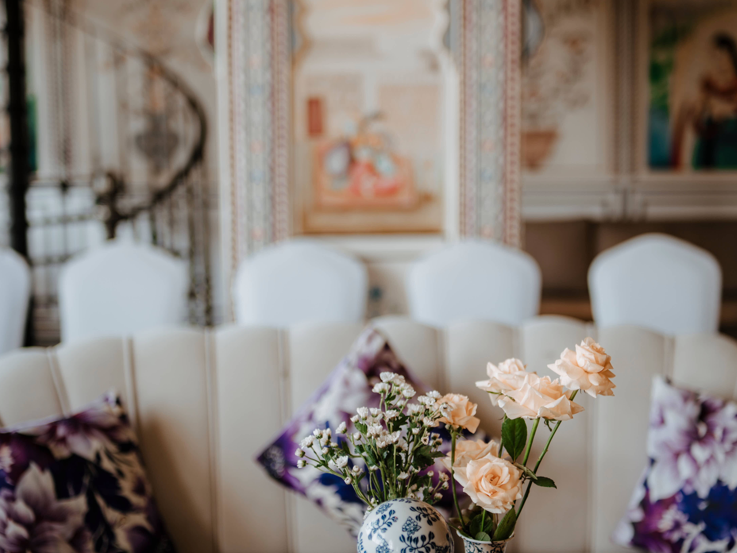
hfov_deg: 35.5
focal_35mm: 54
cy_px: 288
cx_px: 368
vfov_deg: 27.0
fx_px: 1150
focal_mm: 35
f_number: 1.4
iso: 50
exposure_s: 1/160
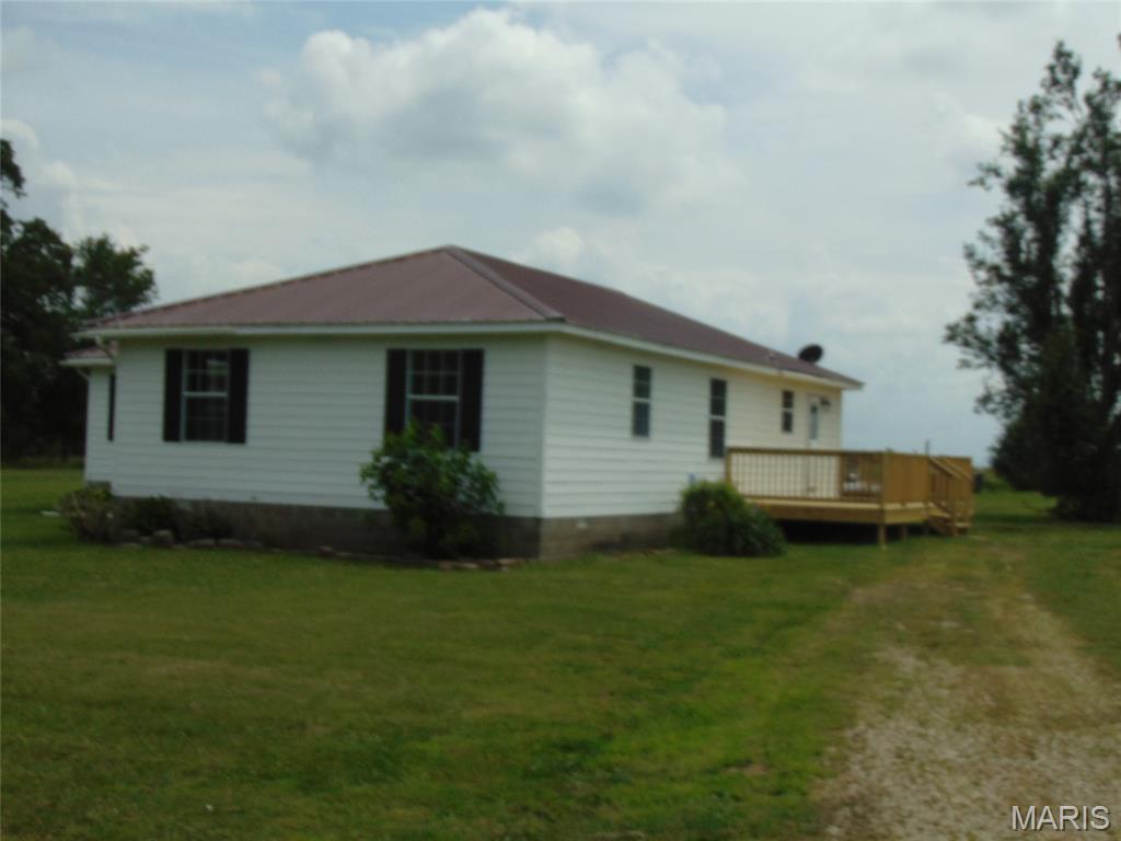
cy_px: 420
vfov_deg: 29.1
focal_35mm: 50
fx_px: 1619
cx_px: 560
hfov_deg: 38.2
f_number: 3.5
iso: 80
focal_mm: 9
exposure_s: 1/1500
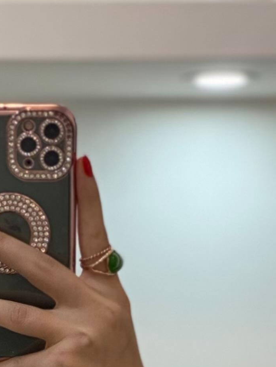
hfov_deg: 6.5
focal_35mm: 227
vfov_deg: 8.4
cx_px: -81
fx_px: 2413
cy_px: 632
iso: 80
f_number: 2
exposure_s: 1/100
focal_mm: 6
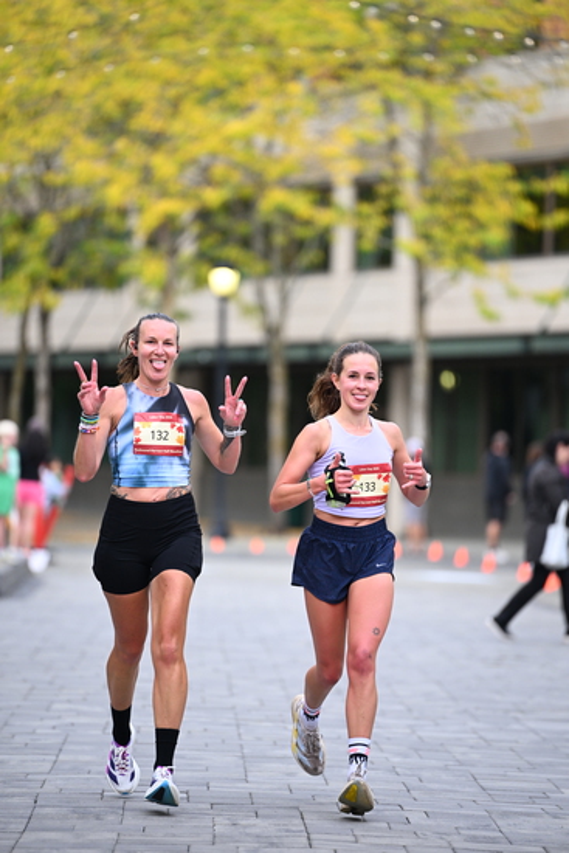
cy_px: 426
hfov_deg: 6.9
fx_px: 4738
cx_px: 284
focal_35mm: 200
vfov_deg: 10.3
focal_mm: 200
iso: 1000
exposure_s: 1/1600
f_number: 2.8
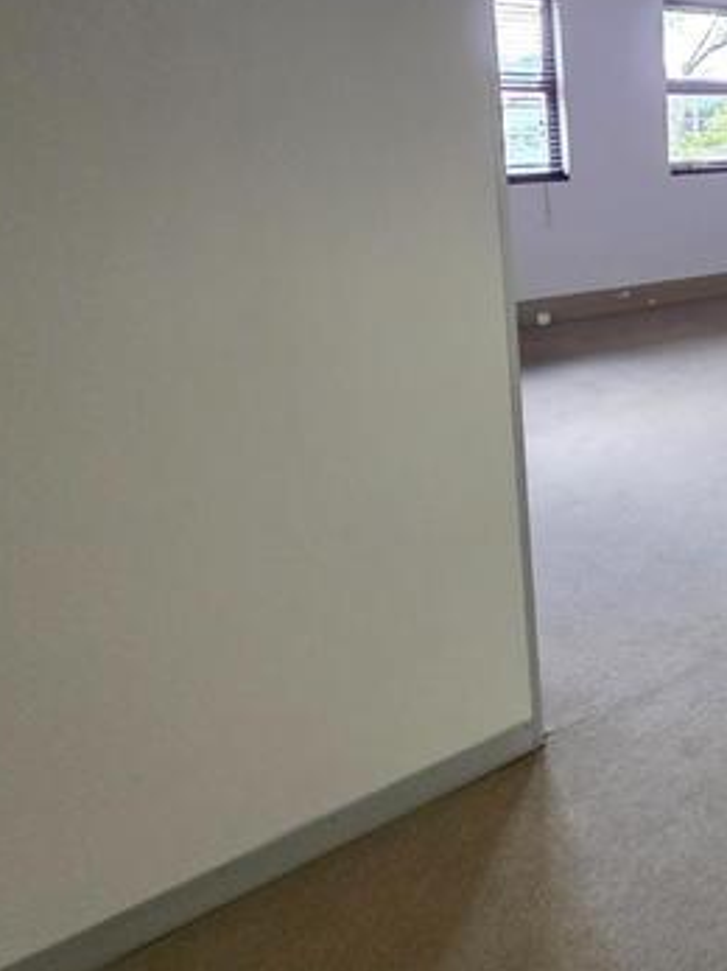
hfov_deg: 33.5
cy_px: 221
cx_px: 953
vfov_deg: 56.4
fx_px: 841
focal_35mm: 30
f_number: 1.9
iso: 400
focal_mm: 2.2
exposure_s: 1/50
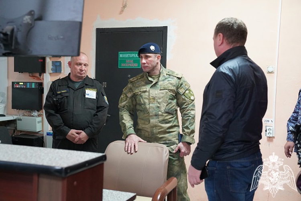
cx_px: 150
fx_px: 368
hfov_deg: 44.5
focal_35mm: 44
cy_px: 100
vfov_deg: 30.5
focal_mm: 44
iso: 6400
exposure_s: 1/160
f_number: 4
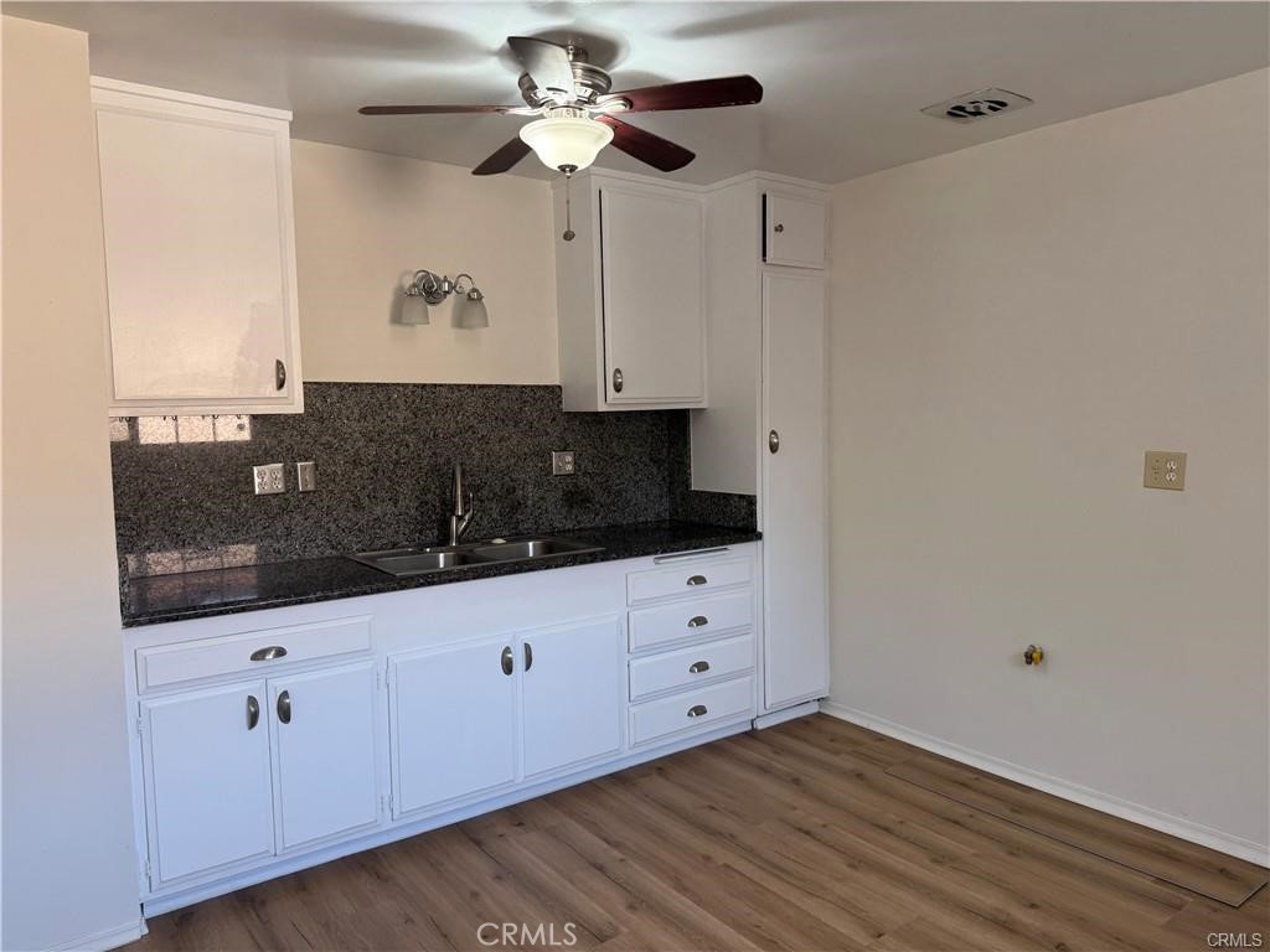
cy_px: 476
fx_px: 881
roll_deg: +0.7
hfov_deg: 71.6
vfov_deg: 56.8
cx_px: 635
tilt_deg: -3.5
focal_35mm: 24
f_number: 1.78
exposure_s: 1/120
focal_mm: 6.76
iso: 80
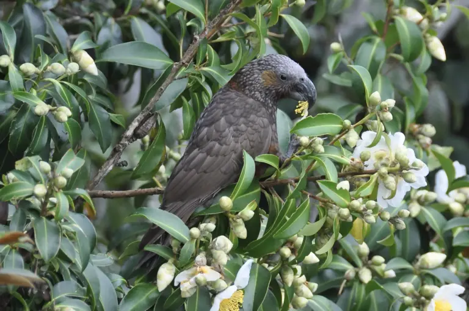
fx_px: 3903
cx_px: 234
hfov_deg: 6.9
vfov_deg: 4.6
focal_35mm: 300
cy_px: 156
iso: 640
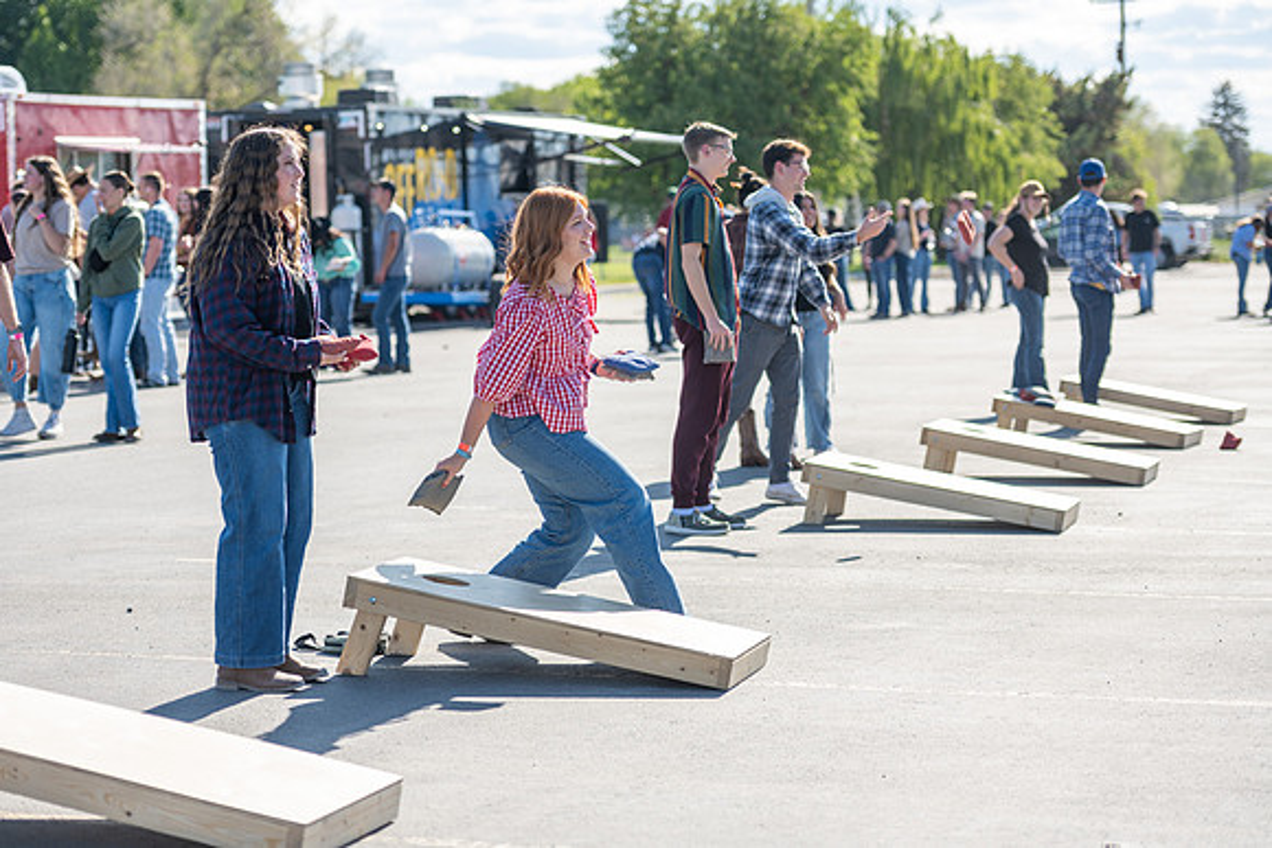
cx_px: 593
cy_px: 433
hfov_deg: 21.2
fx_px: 3402
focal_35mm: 96
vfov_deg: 14.2
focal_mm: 90
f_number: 2.8
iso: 80
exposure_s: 1/1000
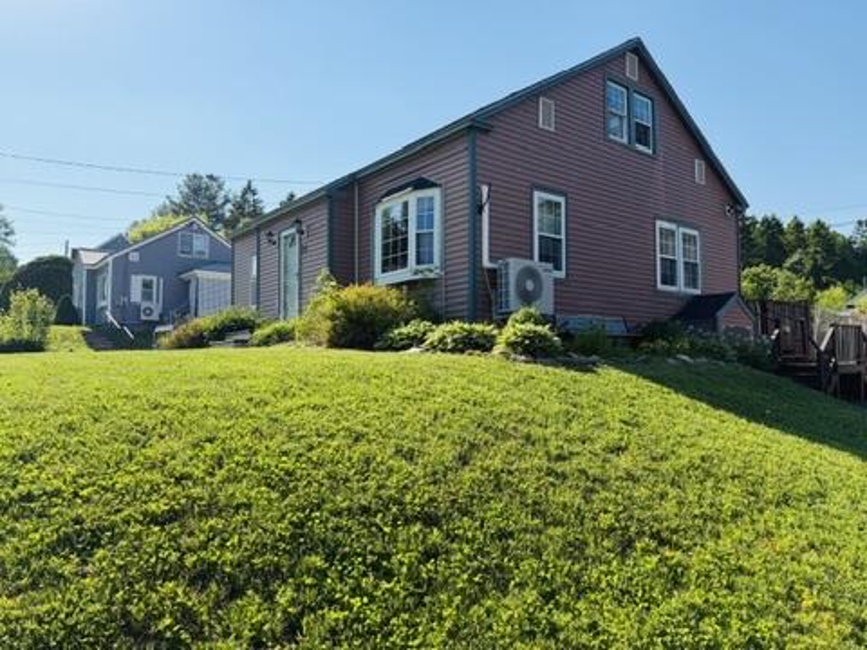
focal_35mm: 24
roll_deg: +0.6
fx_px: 601
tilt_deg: +4.0
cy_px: 325
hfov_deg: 71.6
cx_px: 434
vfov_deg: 56.8
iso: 100
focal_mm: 6.76
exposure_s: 1/4167
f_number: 1.78
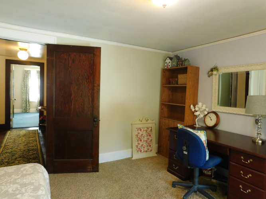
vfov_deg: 58.9
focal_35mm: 23
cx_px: 133
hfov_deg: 73.9
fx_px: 177
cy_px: 100
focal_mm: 4
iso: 360
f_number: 3
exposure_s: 1/30
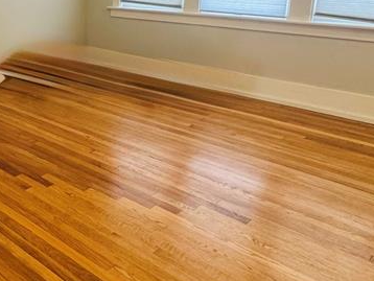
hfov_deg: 39.5
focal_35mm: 40
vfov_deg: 34.9
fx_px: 432
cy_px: 56
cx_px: -23
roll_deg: +1.3
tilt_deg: -12.9
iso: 250
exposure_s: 1/120
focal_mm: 2.22
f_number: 2.2
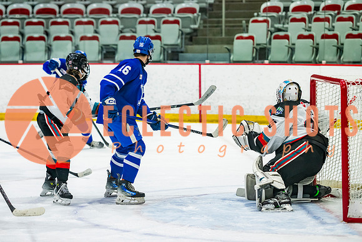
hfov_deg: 12.9
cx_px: 133
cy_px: 121
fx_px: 1603
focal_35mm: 159
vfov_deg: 8.6
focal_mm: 120
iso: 1600
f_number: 3.2
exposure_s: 1/1000
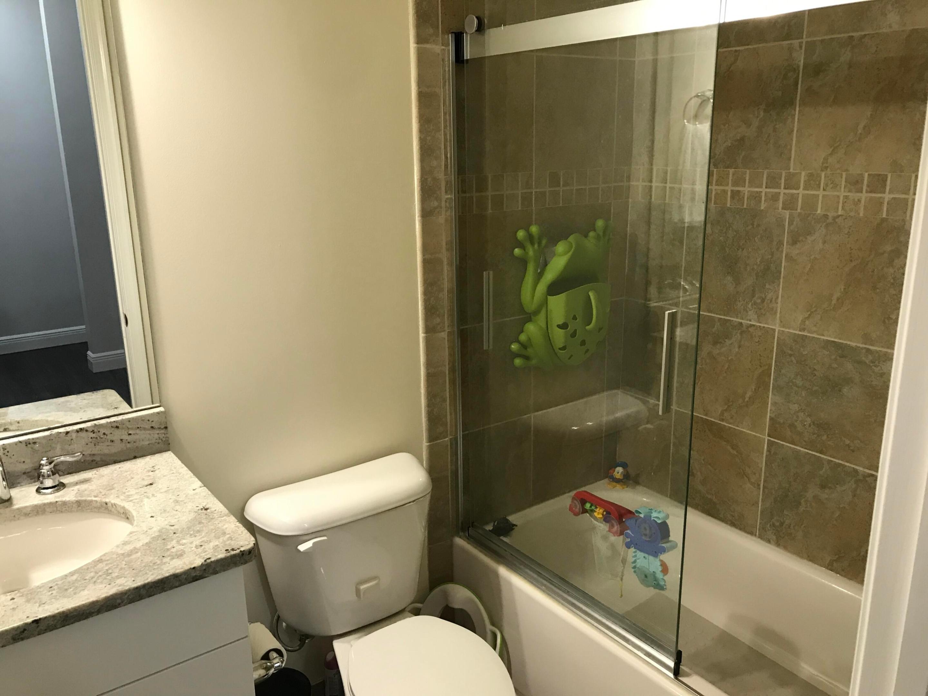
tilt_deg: -14.4
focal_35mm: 28
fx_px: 751
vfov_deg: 49.7
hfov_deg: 63.4
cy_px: 348
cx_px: 464
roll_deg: +0.2
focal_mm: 3.99
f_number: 1.8
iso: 40
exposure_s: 1/15
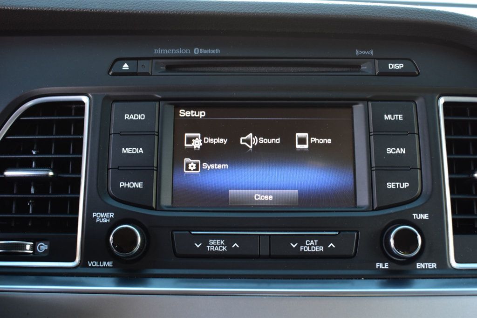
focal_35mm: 48
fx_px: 636
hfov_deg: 41.1
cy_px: 159
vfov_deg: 28.1
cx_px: 238
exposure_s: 1/15
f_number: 6.3
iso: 400
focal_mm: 32
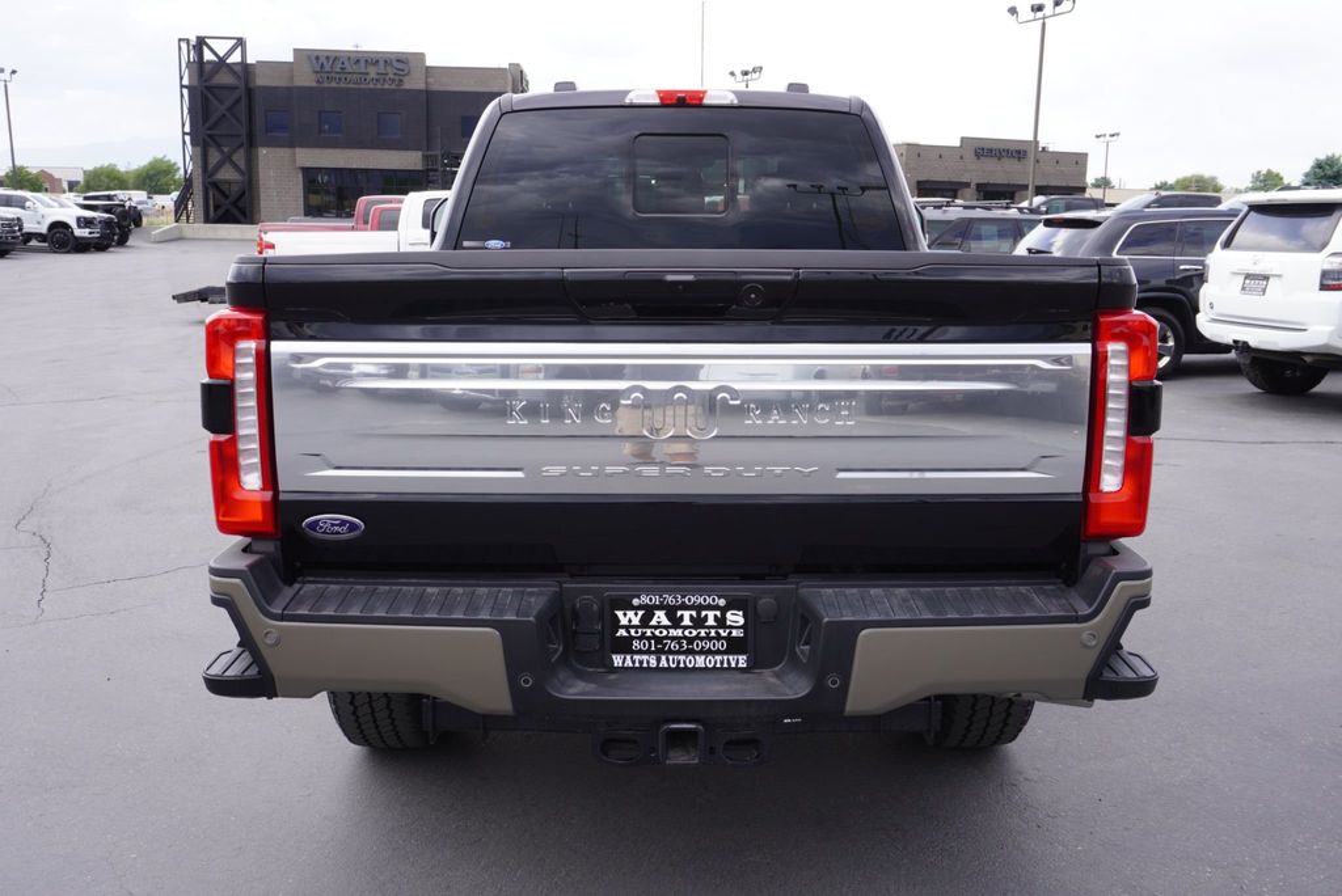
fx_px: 1175
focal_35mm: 32
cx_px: 671
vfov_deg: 41.8
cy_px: 448
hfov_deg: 59.5
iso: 100
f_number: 7.1
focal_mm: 21
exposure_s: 1/100
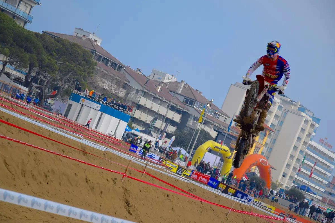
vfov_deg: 10.7
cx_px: 167
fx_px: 1196
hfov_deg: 15.9
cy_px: 111
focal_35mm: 129
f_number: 6.3
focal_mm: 85
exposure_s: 1/1600
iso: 400
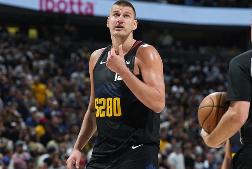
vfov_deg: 7.8
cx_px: 126
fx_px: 1240
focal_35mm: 177
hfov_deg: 11.6
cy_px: 84
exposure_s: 1/1250
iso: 400
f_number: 3.5
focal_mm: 118
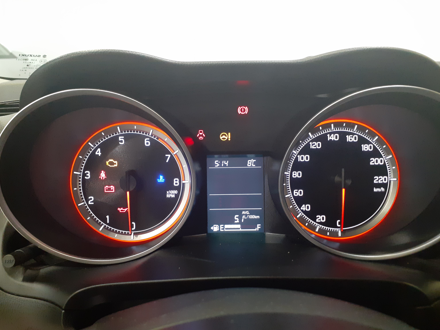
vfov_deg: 49.7
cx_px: 225
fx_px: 356
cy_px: 168
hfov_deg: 63.4
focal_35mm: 28
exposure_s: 1/25
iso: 320
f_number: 1.9
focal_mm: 3.6
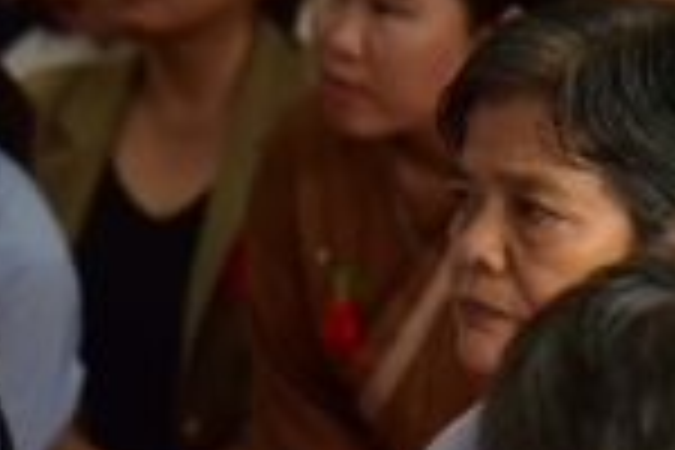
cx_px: -302
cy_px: 414
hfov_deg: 5.8
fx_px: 6656
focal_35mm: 355
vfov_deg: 3.9
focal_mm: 82
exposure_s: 1/250
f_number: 4
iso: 500
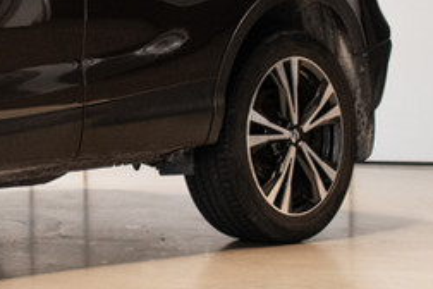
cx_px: -244
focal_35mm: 281
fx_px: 3380
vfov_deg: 4.9
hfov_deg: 7.2
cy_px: -104
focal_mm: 75
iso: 1000
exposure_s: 1/100
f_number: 2.8
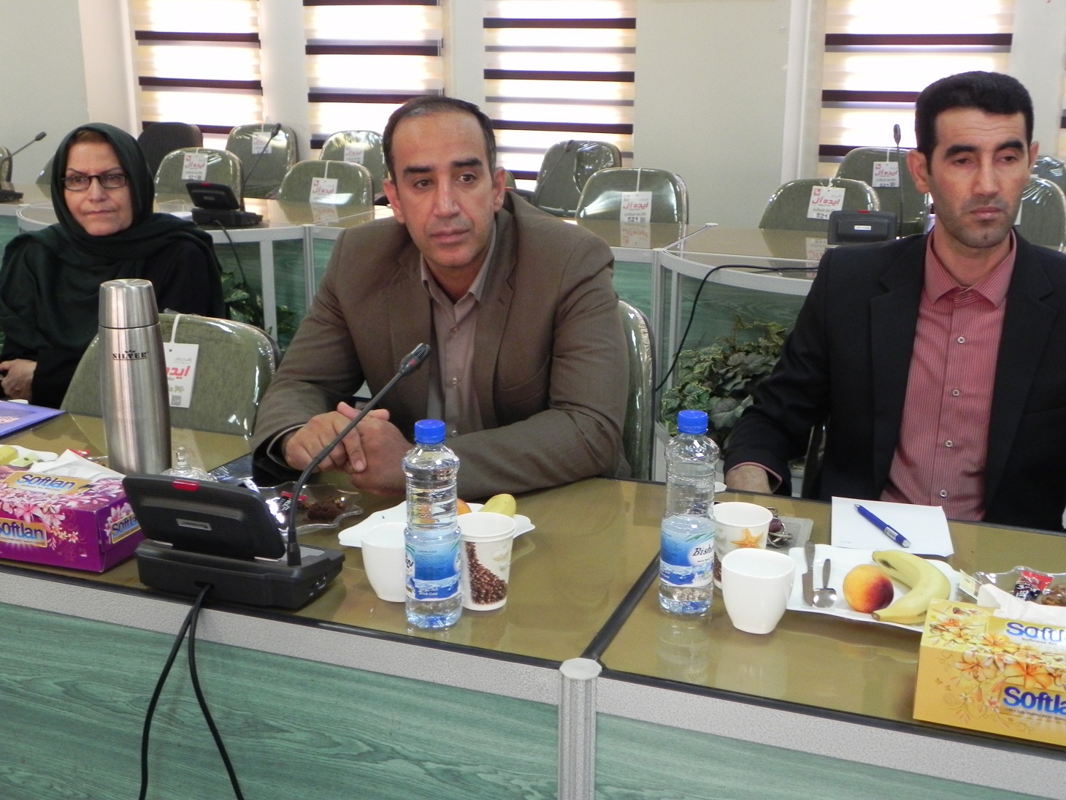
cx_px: 533
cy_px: 400
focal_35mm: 41
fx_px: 1263
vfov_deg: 35.1
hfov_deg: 45.8
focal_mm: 7.3
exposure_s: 1/29
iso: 400
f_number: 3.2
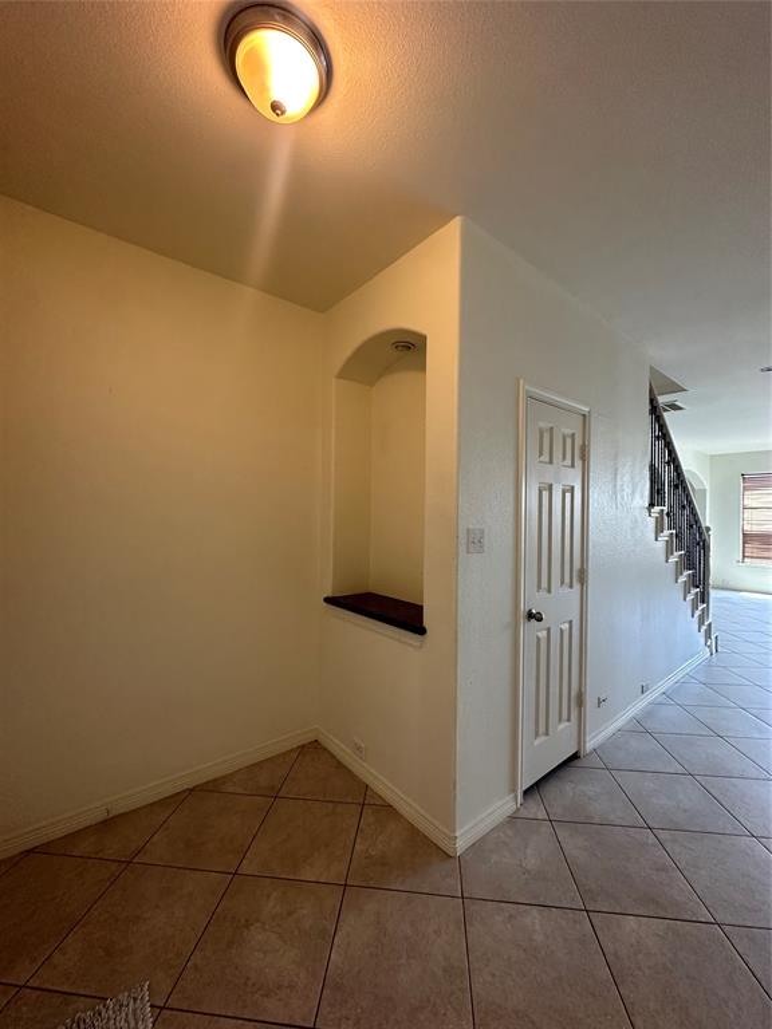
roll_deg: -1.7
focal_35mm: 14
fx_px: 416
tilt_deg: +0.7
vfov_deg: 102.1
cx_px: 386
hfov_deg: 85.7
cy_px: 514
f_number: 2.2
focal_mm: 2.22
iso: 160
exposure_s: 1/60
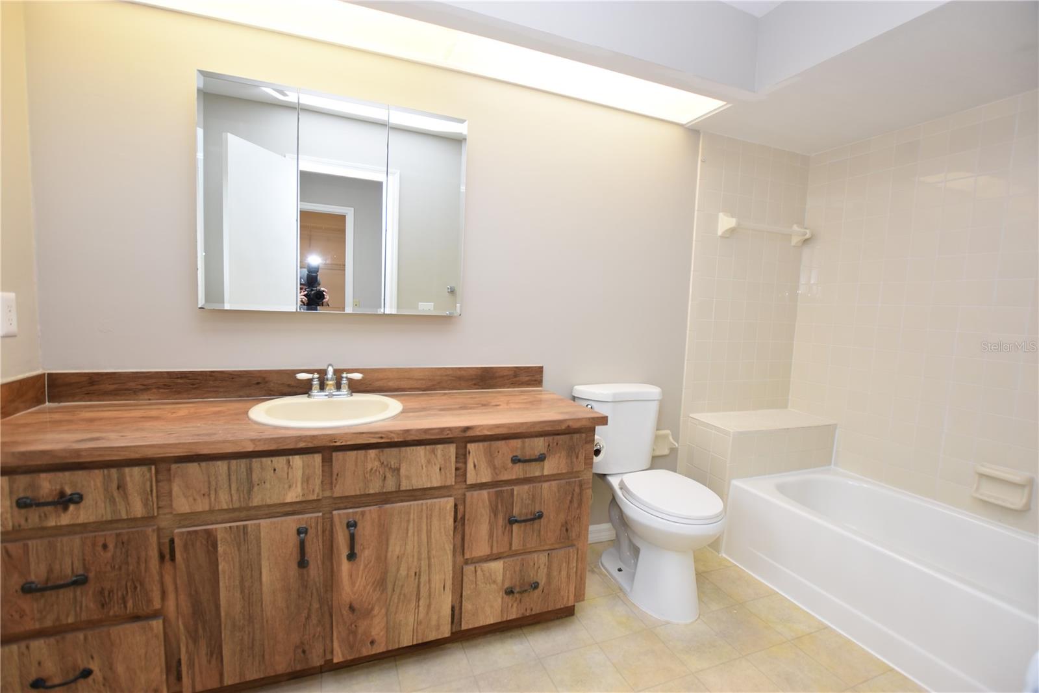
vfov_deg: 77.3
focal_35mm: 15
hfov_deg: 100.4
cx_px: 520
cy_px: 346
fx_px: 433
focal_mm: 10
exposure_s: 1/60
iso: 200
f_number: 4
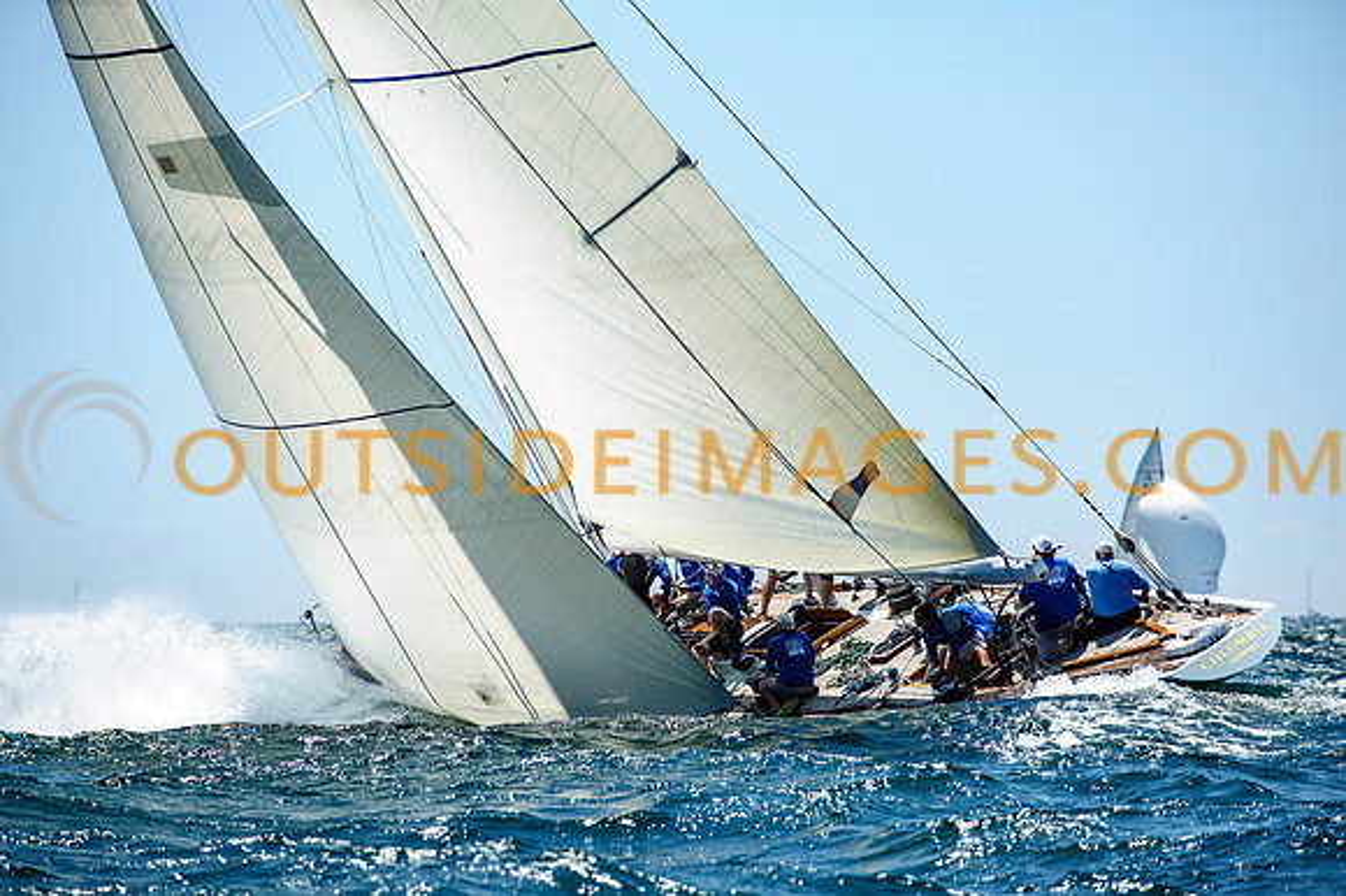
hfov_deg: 9.8
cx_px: 673
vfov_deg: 6.6
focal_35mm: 209
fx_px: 7820
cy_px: 448
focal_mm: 200
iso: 320
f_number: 5
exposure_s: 1/2500
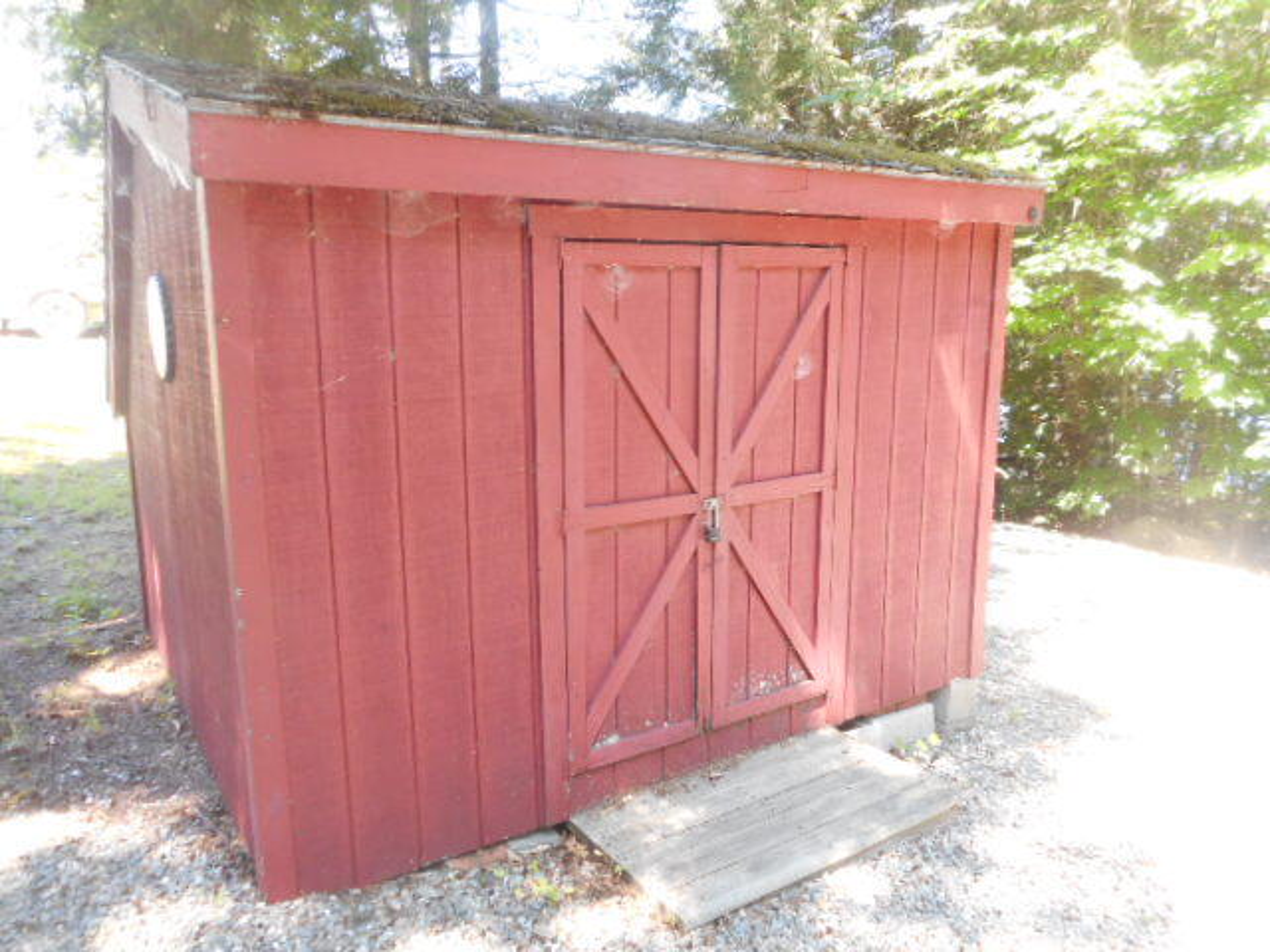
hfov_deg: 69.4
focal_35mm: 25
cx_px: 635
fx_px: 917
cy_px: 476
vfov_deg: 54.9
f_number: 3.7
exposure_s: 1/30
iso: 180
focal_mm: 4.5
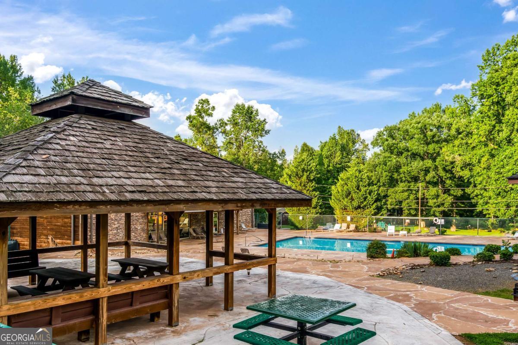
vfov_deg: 43.6
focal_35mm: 30
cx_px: 259
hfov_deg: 61.9
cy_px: 172
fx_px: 432
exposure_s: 1/400
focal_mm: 20
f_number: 7.1
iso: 400
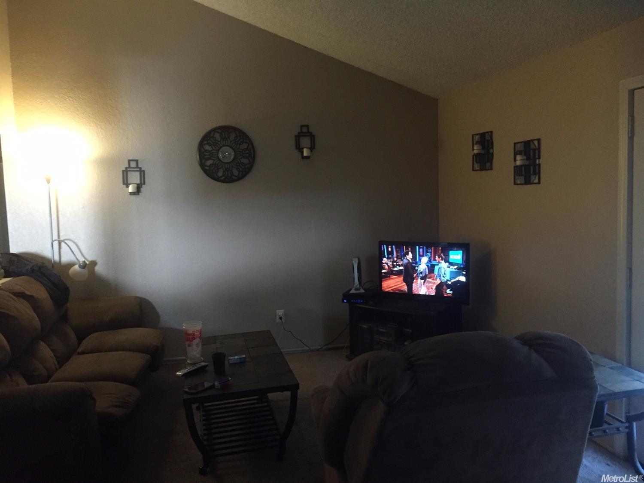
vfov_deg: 48.2
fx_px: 539
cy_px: 242
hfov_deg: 61.7
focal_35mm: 29
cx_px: 322
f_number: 2.2
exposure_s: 1/15
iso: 250
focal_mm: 4.15
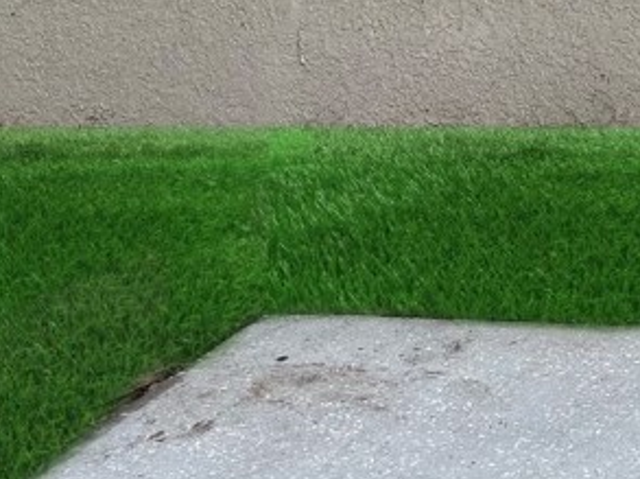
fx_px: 1551
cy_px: -302
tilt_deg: -2.2
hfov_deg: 18.8
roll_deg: +0.4
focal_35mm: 84
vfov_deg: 15.7
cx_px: 1099
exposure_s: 1/158
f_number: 1.78
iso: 64
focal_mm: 6.86
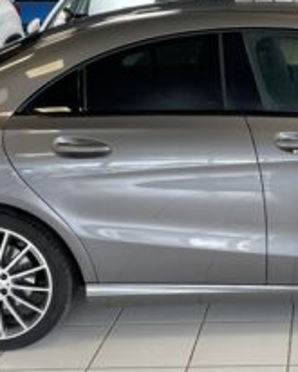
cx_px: 302
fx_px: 815
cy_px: 152
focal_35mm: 74
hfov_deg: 20.0
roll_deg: +1.5
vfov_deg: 25.7
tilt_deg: -13.1
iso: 64
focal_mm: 4.2
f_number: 1.6
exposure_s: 1/121
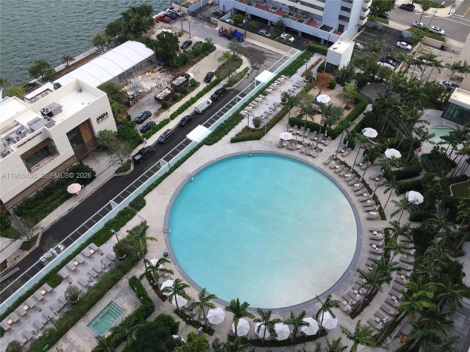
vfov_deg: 48.2
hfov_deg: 61.7
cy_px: 176
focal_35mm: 29
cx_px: 235
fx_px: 394
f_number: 2.2
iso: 32
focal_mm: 4.15
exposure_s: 1/706
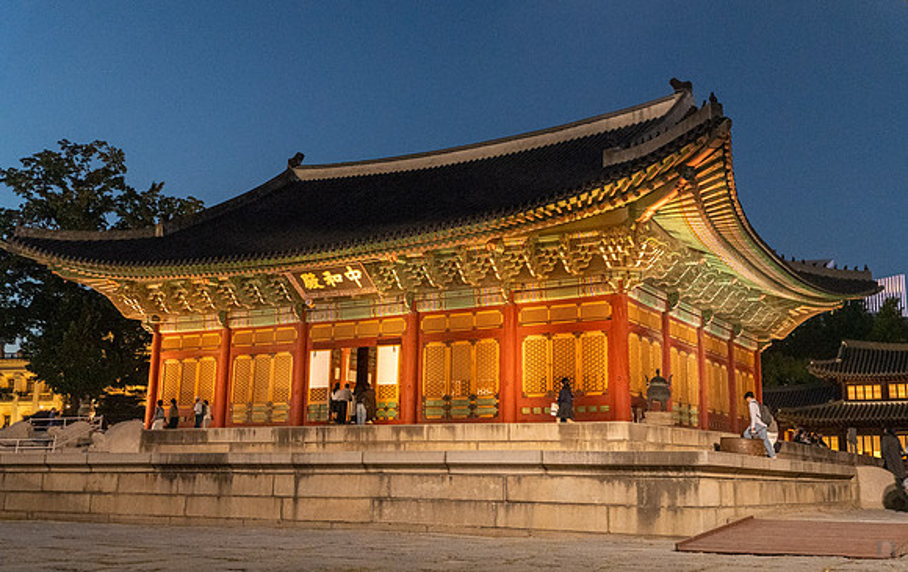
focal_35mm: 41
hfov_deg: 48.5
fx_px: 1009
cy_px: 279
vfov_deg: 31.6
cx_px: 454
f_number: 3.5
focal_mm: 40
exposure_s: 1/80
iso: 7200
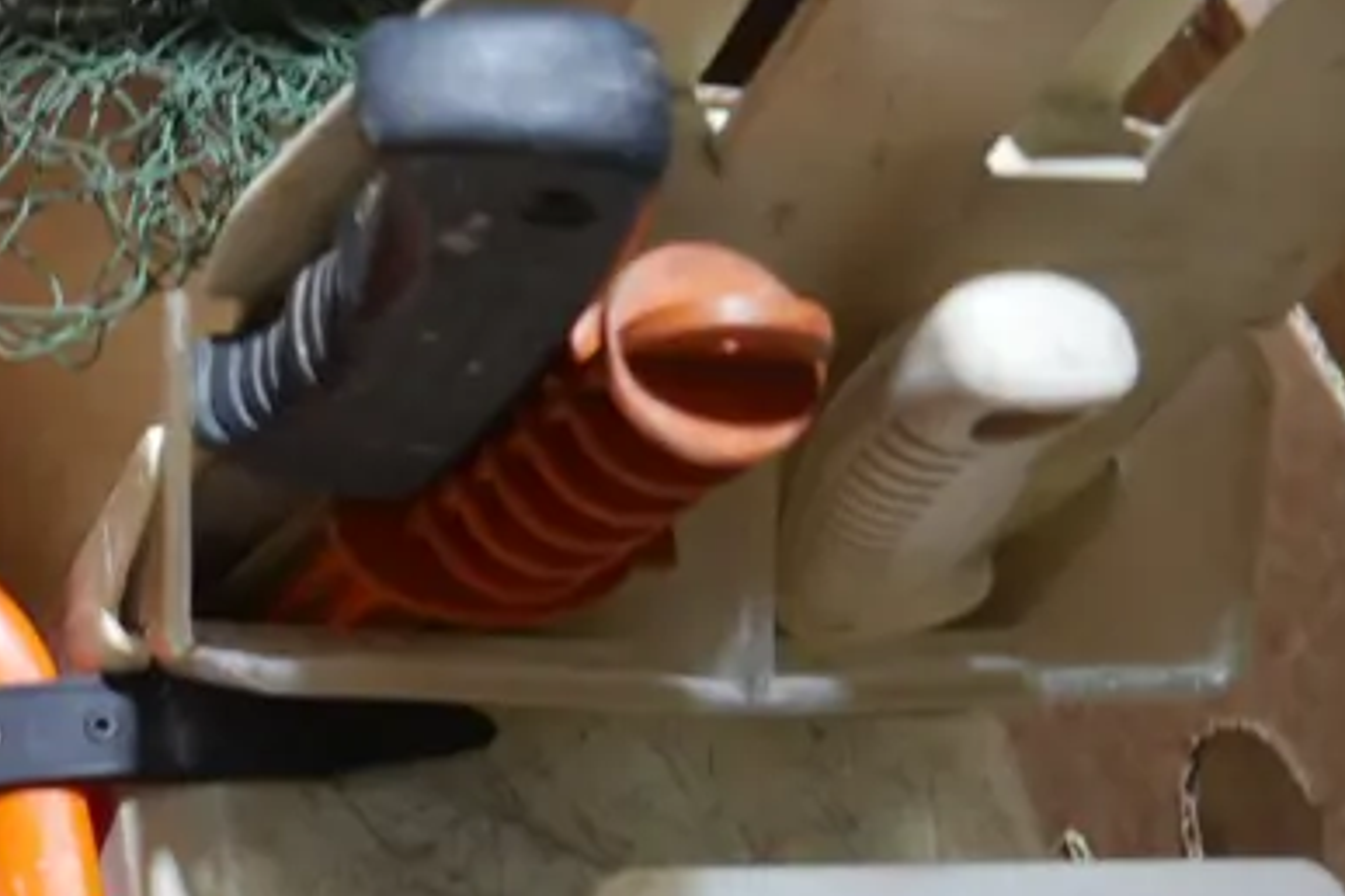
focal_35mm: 77
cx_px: -341
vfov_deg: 17.1
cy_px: -101
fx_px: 2877
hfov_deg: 23.6
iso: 400
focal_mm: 14
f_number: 3.5
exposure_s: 1/60
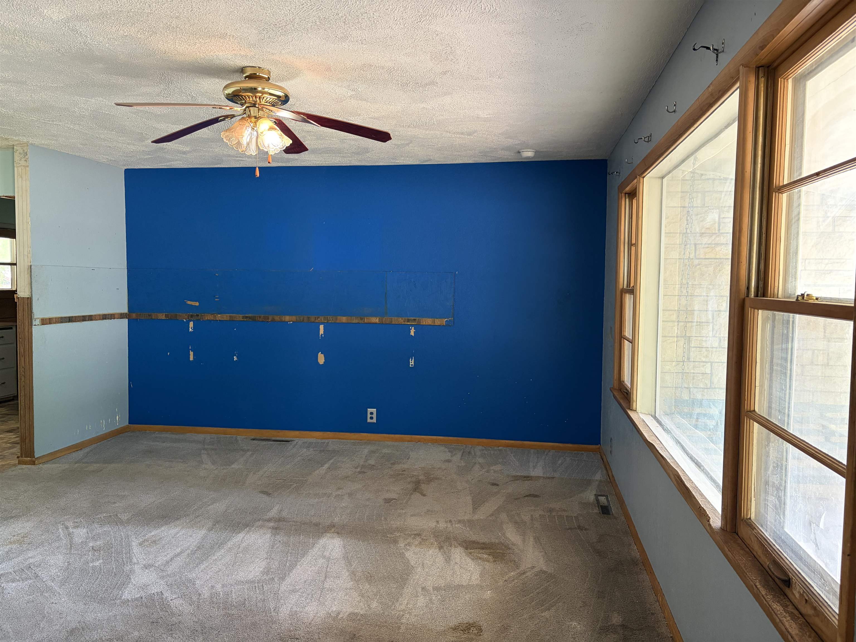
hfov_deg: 67.3
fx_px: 643
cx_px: 428
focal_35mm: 26
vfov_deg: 53.1
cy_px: 321
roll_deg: -1.3
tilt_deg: -3.3
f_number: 1.6
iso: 200
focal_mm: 5.96
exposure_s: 1/60
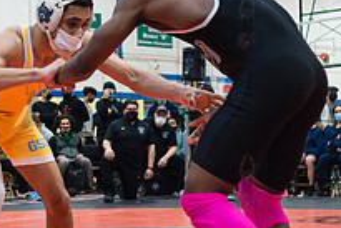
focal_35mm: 101
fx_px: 957
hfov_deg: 19.8
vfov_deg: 13.6
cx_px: 32
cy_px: 99
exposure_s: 1/400
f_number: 3.5
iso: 4000
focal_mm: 35
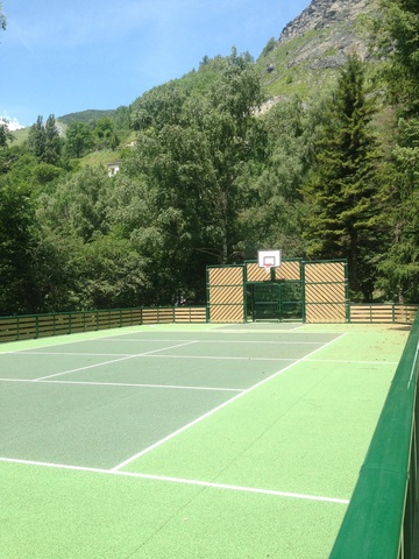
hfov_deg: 42.9
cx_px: 210
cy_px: 280
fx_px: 533
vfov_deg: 55.4
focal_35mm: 33
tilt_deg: +2.9
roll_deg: -0.8
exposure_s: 1/704
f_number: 2.4
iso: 50
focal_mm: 4.12
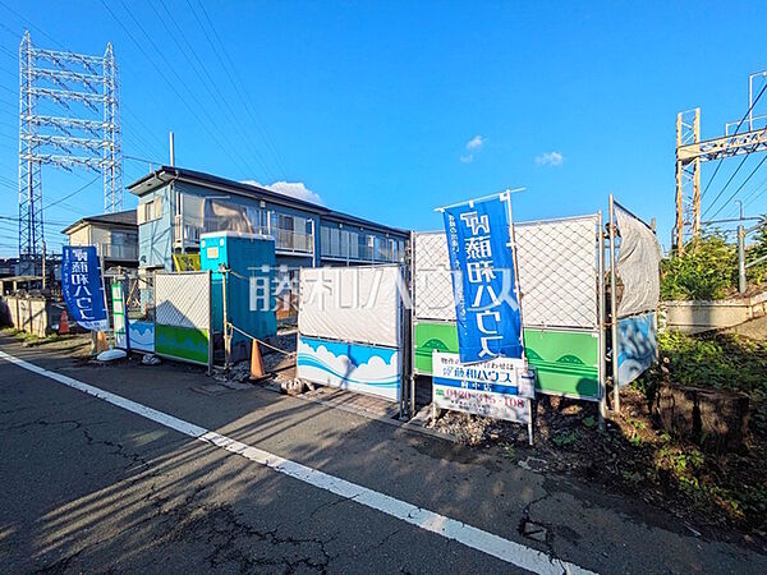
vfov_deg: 85.7
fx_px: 310
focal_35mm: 14
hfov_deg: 102.1
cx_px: 384
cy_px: 288
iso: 49
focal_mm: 1.83
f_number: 2.2
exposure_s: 1/2237
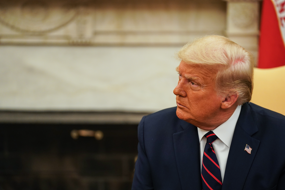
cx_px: 143
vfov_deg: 8.6
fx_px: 1267
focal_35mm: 160
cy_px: 95
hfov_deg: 12.8
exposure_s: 1/320
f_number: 2.8
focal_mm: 159
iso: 2000
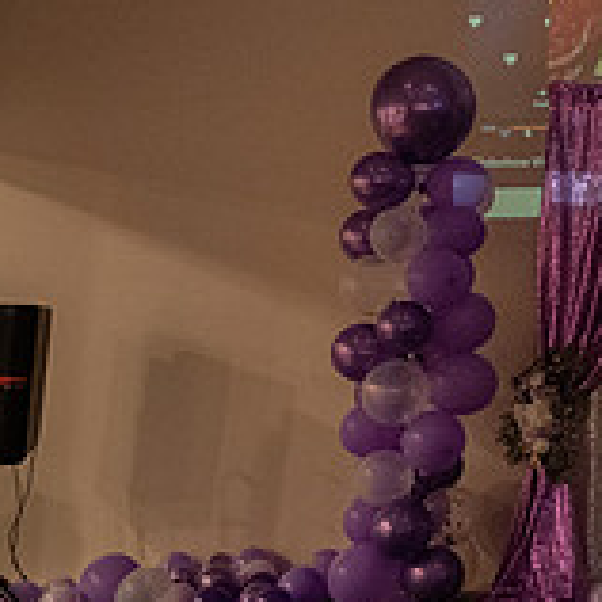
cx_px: 949
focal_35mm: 77
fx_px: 1515
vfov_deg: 21.9
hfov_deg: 19.2
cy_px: 55
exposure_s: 1/160
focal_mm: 24
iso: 2500
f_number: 2.8
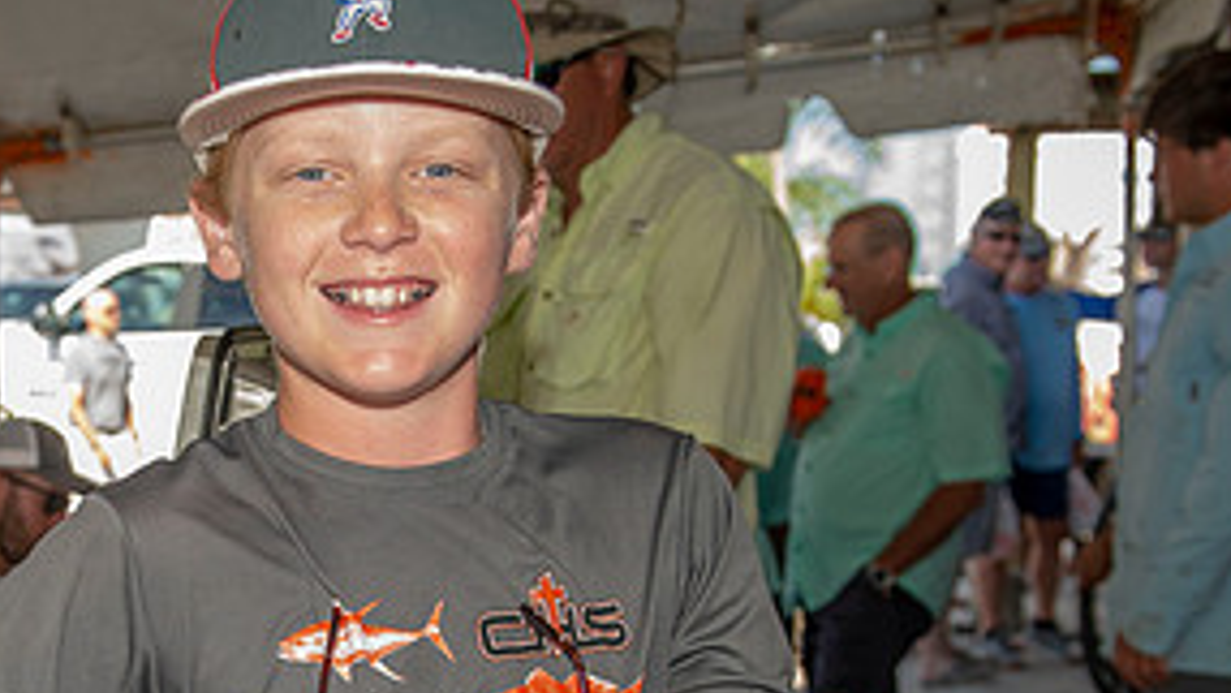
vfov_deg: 17.4
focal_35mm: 68
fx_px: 2220
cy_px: 684
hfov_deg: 30.3
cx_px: 271
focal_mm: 32
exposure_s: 1/125
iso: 50
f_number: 4.5
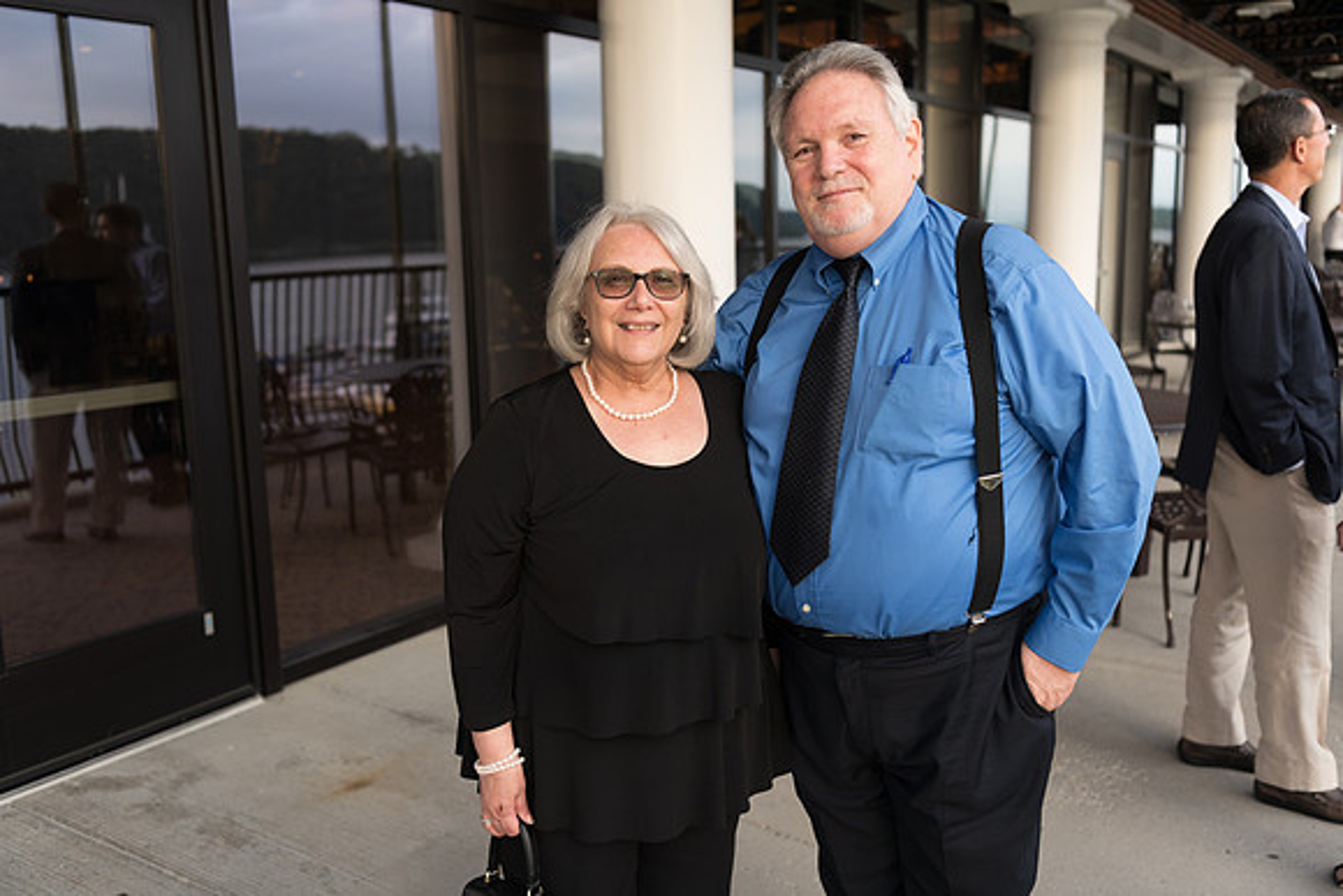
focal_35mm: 34
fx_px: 1269
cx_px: 672
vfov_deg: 38.9
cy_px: 448
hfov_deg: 55.8
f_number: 2.8
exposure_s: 1/80
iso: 64
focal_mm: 34
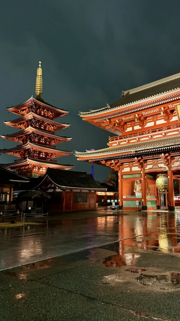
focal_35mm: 27
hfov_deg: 42.5
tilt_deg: +9.3
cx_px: 114
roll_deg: +0.5
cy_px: 159
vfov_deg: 69.9
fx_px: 229
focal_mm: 6.86
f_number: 1.78
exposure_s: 1/42
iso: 800
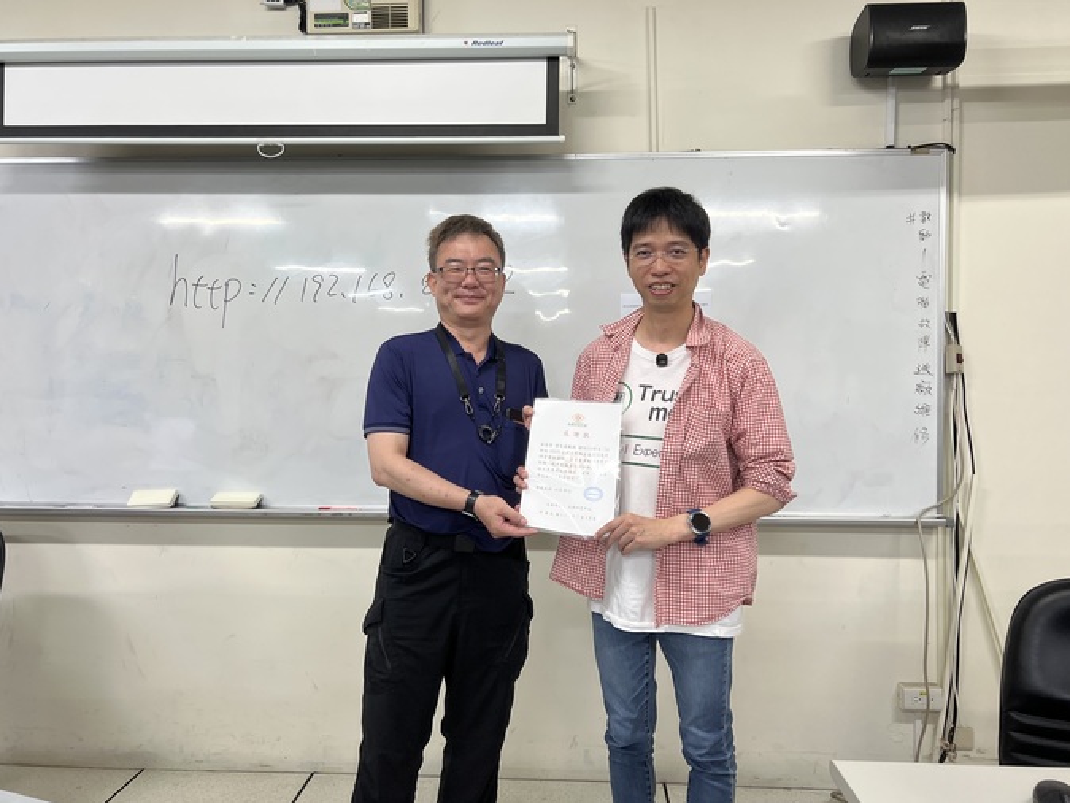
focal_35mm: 27
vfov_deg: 51.4
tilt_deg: +0.1
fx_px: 835
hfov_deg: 65.3
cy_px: 390
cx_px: 530
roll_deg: +0.4
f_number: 1.5
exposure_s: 1/120
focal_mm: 5.7
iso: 125
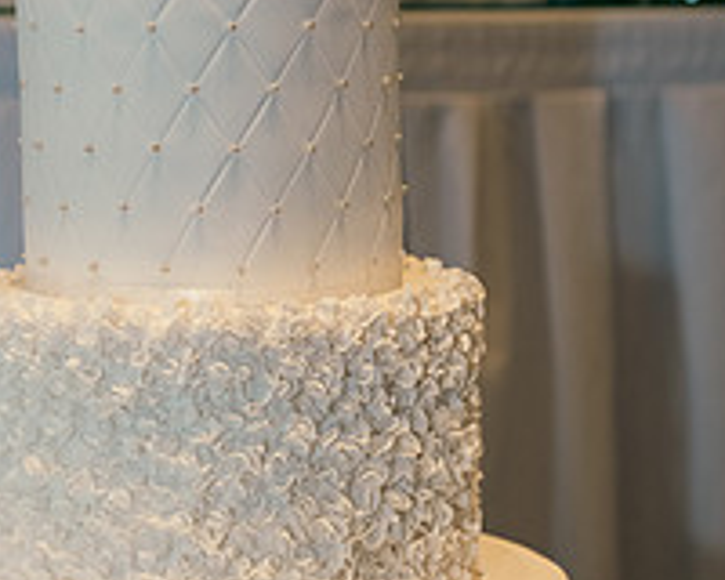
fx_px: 2725
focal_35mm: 127
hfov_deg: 15.1
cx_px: 221
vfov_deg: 12.1
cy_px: 228
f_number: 3.5
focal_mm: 60
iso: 800
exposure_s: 1/160
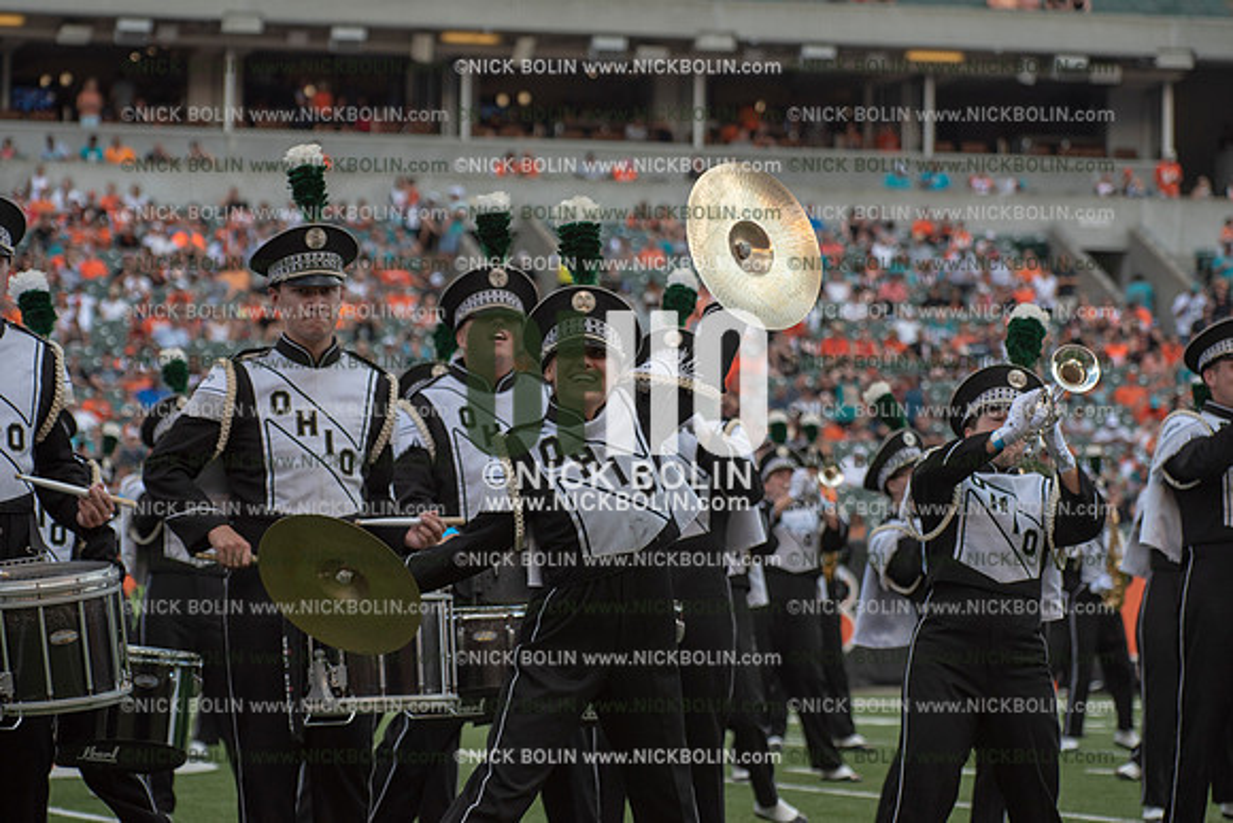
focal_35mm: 140
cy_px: 412
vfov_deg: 9.8
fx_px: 4796
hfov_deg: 14.7
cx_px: 616
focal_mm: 140
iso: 400
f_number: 5.6
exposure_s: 1/1250
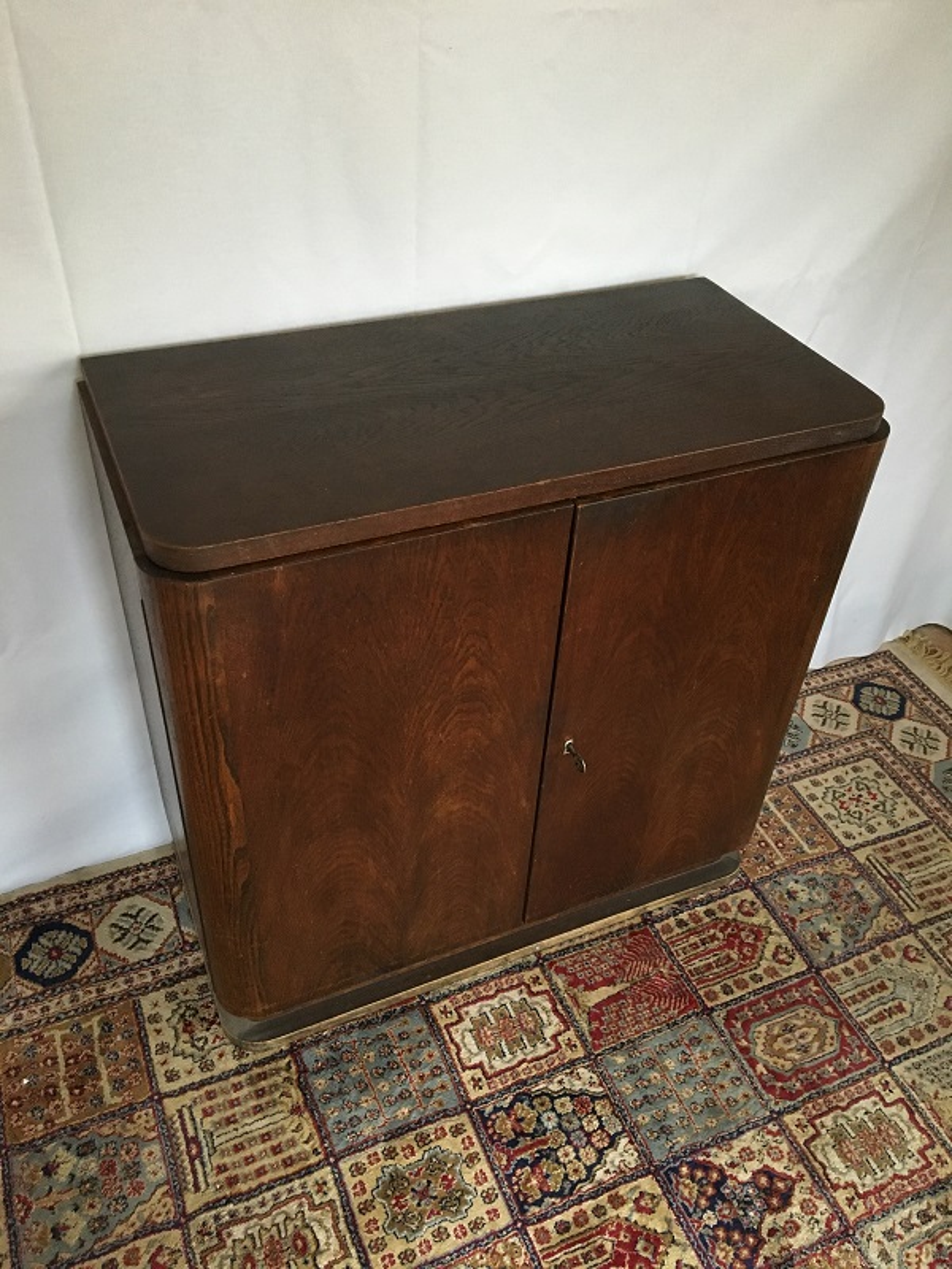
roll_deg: -4.6
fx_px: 1063
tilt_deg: -39.5
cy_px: 634
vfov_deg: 61.7
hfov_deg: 48.2
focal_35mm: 29
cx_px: 476
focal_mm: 4.15
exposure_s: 1/33
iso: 250
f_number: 2.2
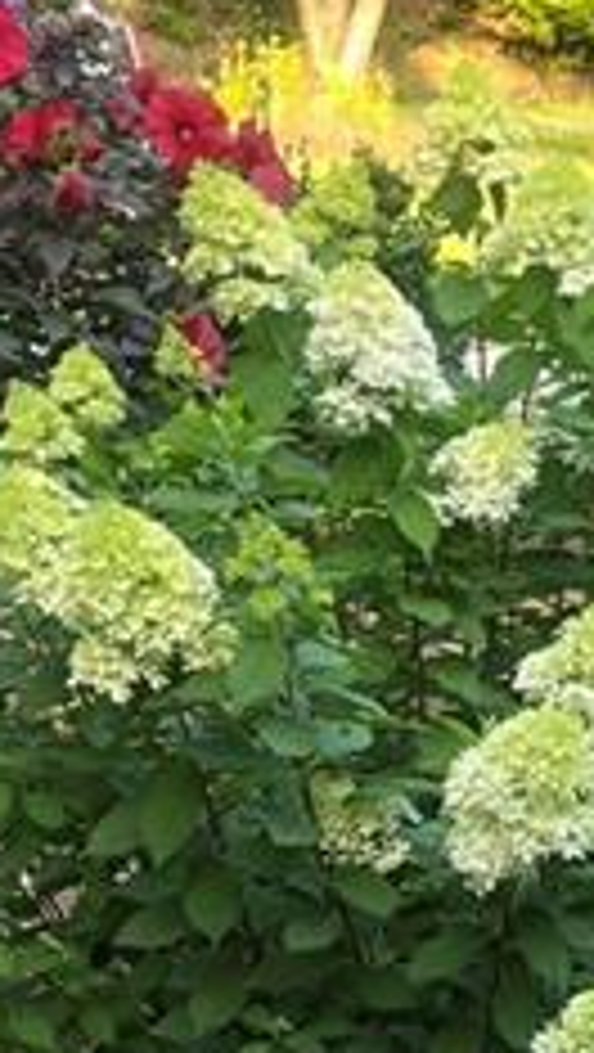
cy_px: 1251
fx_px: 2598
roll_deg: +0.5
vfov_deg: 21.4
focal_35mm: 93
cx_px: 459
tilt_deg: -22.7
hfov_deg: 13.0
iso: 50
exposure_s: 1/121
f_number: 1.6
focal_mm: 5.1
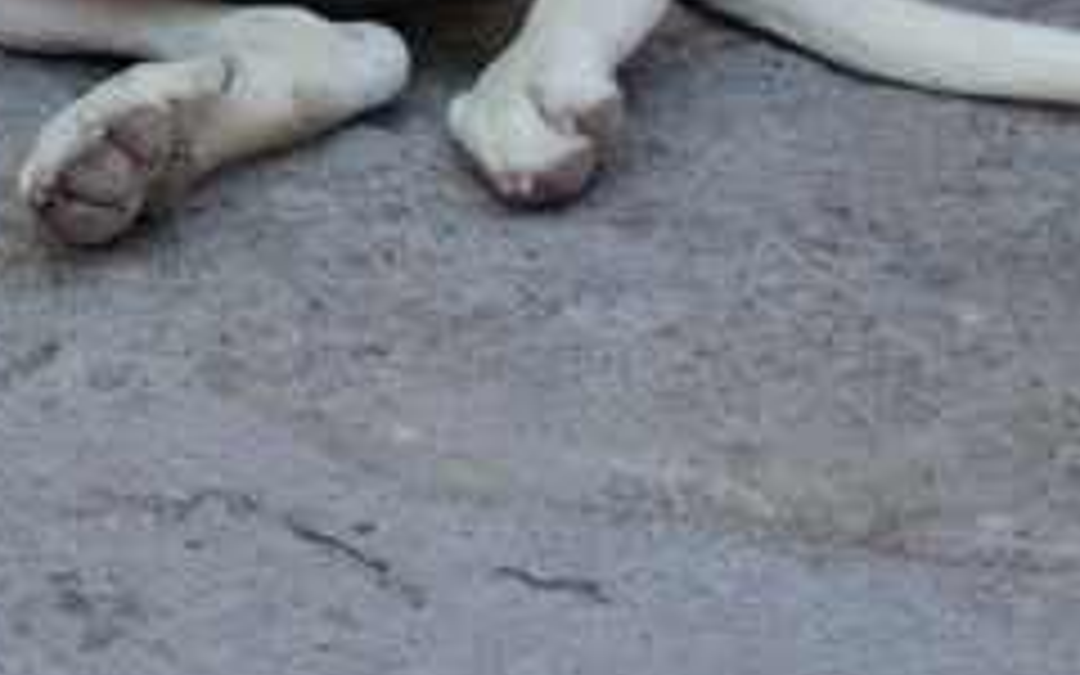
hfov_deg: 18.4
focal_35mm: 99
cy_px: -207
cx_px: -572
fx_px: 2914
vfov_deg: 12.8
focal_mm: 4.27
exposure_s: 1/194
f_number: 1.8
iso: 100
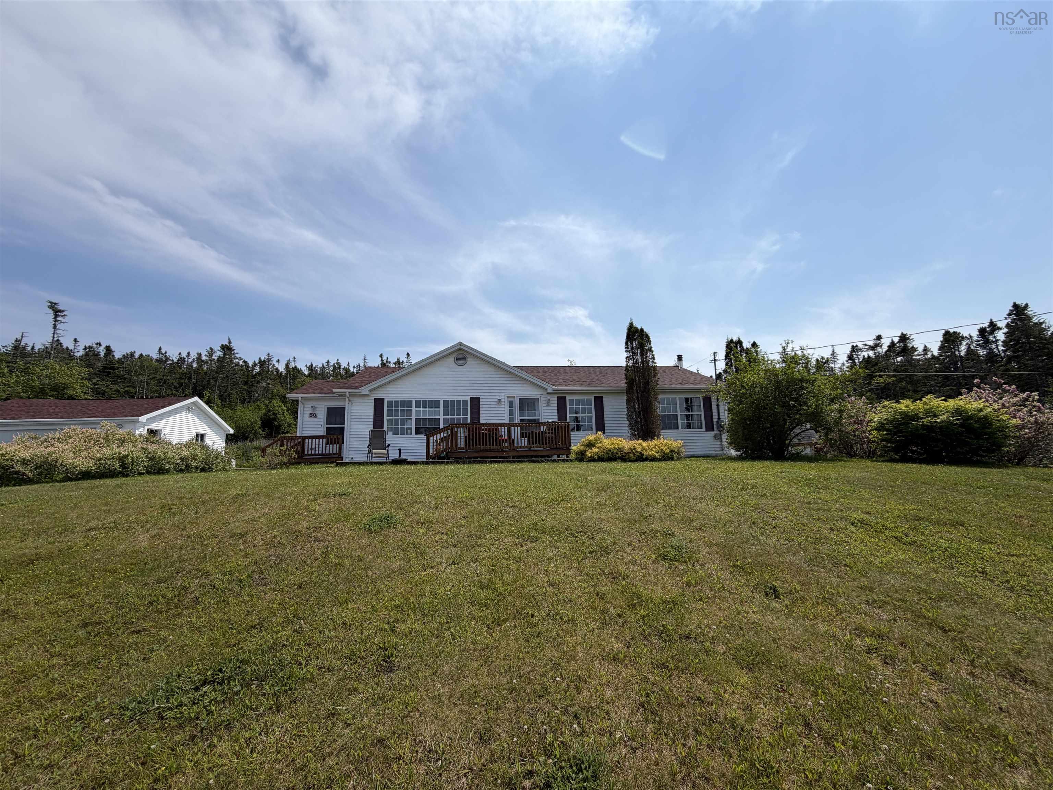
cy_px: 395
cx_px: 526
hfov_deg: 102.1
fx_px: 426
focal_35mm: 14
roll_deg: +1.8
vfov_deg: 85.7
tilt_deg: +11.1
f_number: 2.2
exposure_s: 1/1534
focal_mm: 2.22
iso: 20
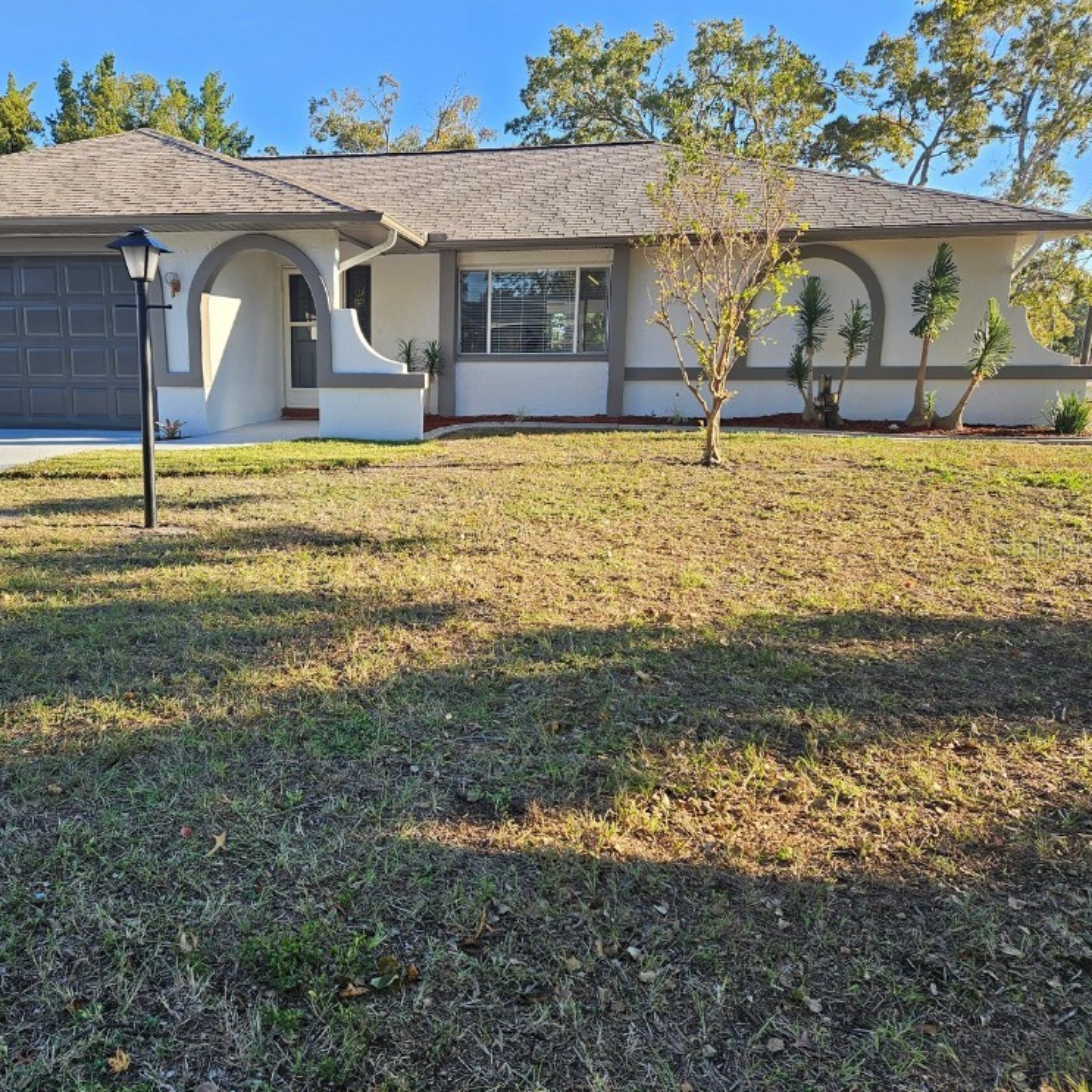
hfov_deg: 56.3
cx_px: 381
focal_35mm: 28
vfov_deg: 57.3
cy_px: 548
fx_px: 999
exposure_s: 1/403
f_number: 1.8
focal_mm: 5.4
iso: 25
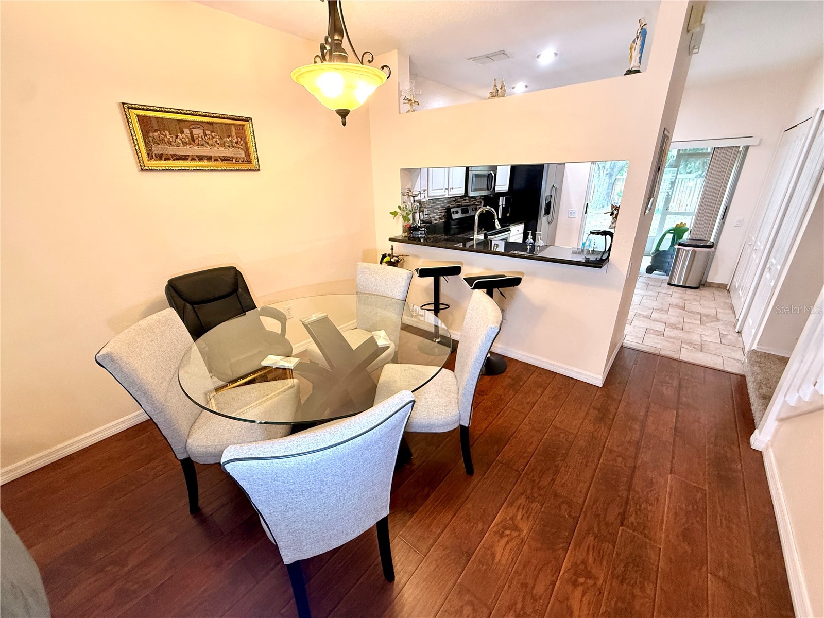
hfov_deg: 102.1
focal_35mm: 14
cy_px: 309
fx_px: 333
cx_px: 412
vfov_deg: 85.7
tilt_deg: -20.0
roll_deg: +0.6
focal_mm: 2.22
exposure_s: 1/60
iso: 250
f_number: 2.2
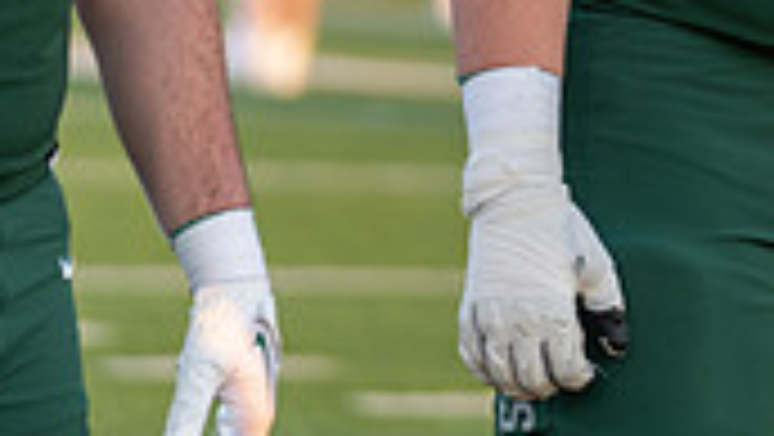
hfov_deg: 5.2
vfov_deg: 2.9
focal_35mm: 413
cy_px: -420
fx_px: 8481
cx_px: 783
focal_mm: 117
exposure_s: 1/400
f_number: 2.8
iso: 160
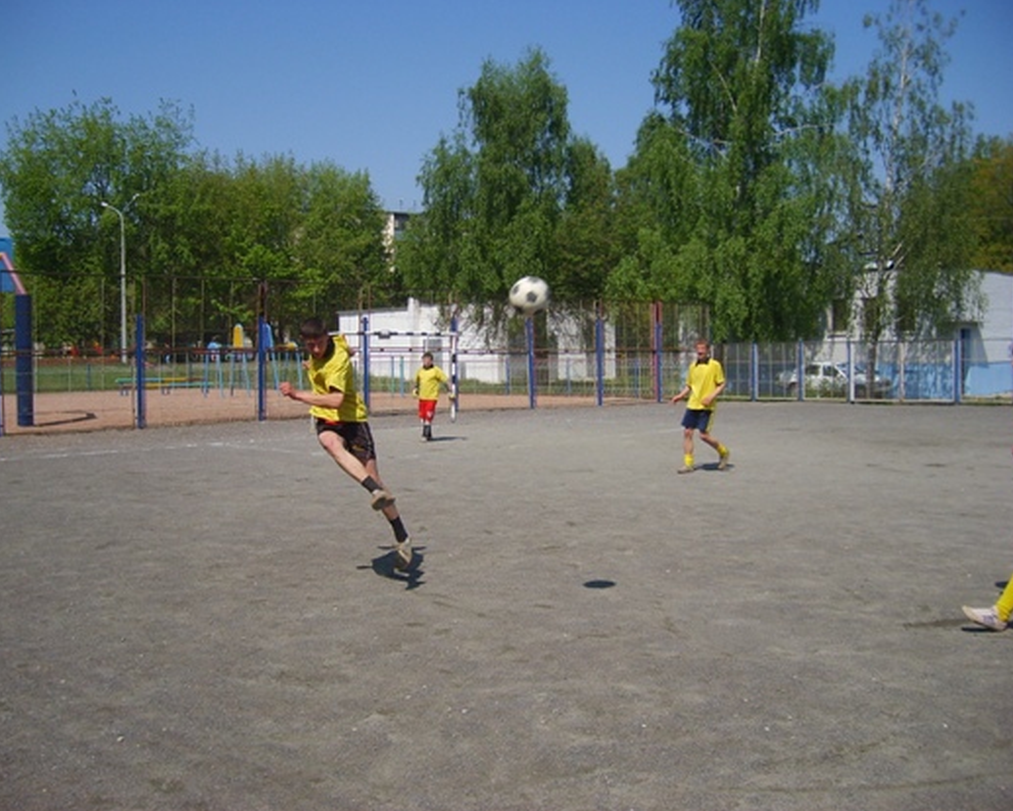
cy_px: 406
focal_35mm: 37
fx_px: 1110
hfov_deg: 49.0
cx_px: 478
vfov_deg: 40.2
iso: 100
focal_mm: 5.8
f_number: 7.1
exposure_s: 1/500
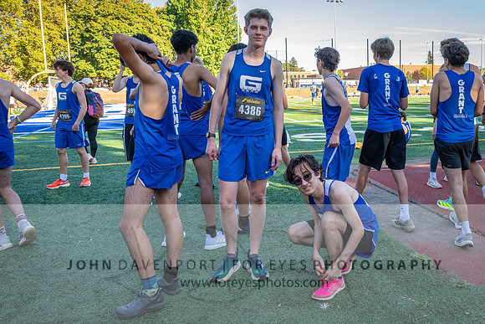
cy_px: 130
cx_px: 318
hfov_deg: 58.4
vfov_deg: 41.6
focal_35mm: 31
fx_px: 424
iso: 1100
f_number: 5.6
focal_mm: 24
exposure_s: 1/800
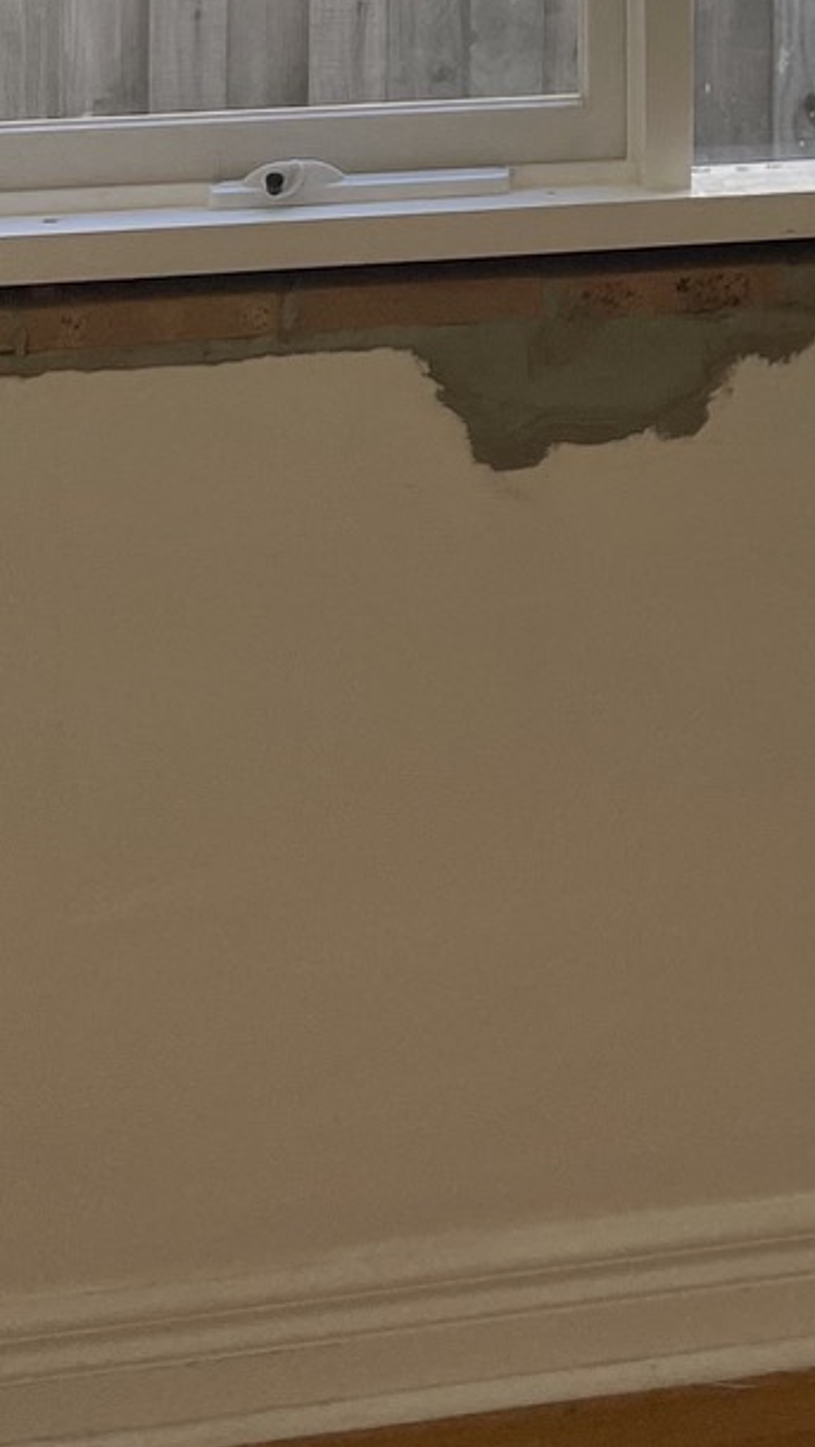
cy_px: -394
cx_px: 1212
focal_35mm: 93
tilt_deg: +1.1
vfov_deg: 21.0
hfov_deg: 12.4
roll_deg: +0.6
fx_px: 3569
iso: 32
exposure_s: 1/602
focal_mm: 4.2
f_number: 1.6
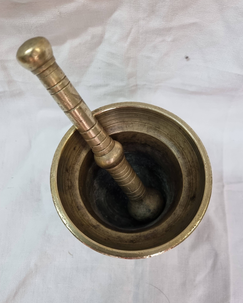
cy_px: 157
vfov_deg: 62.2
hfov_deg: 51.5
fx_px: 252
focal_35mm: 28
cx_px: 125
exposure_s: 1/100
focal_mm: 5.4
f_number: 1.8
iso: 320
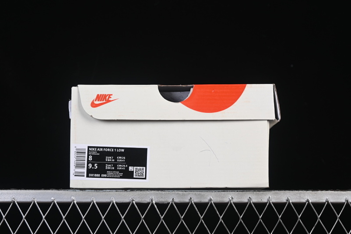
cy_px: 117
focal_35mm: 75
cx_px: 176
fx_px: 731
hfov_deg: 27.0
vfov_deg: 18.2
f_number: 8
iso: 160
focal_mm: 50
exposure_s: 1/80
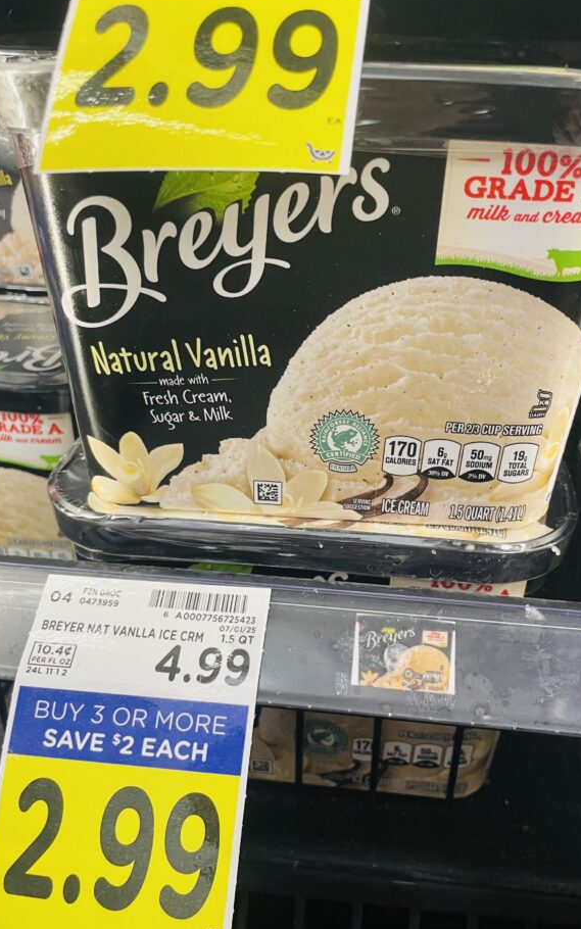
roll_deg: -0.8
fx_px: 785
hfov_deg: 40.6
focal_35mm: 31
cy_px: 491
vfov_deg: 61.2
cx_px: 299
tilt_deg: -25.9
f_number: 1.6
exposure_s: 1/60
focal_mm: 4.2
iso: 100
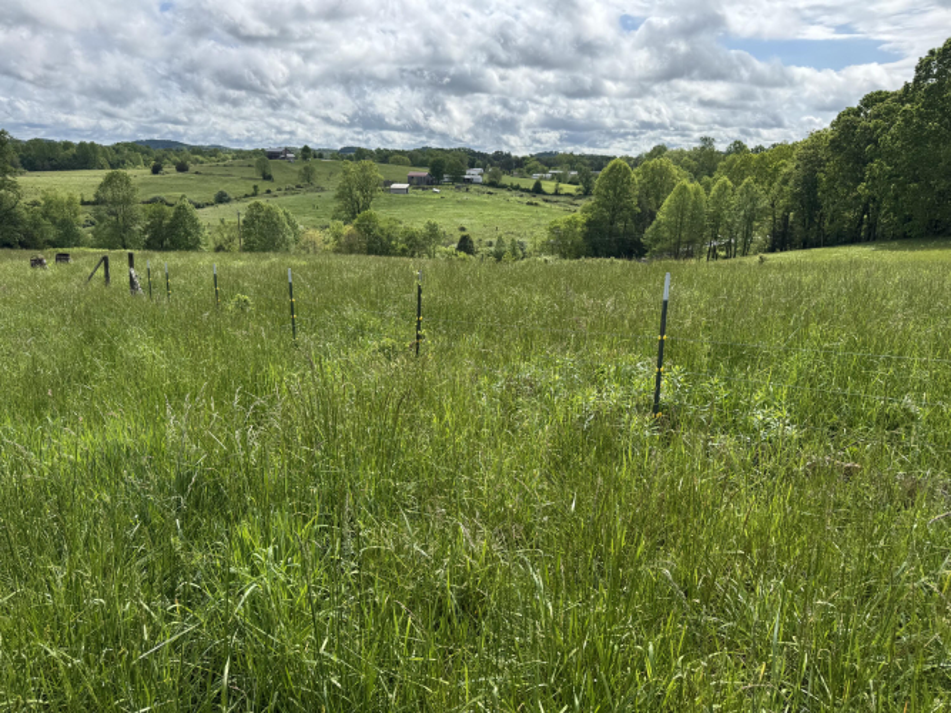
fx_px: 659
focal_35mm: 24
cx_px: 476
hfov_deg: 71.6
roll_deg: -1.5
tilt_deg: -17.6
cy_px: 356
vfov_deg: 56.8
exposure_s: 1/4310
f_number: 1.78
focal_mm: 6.76
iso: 80
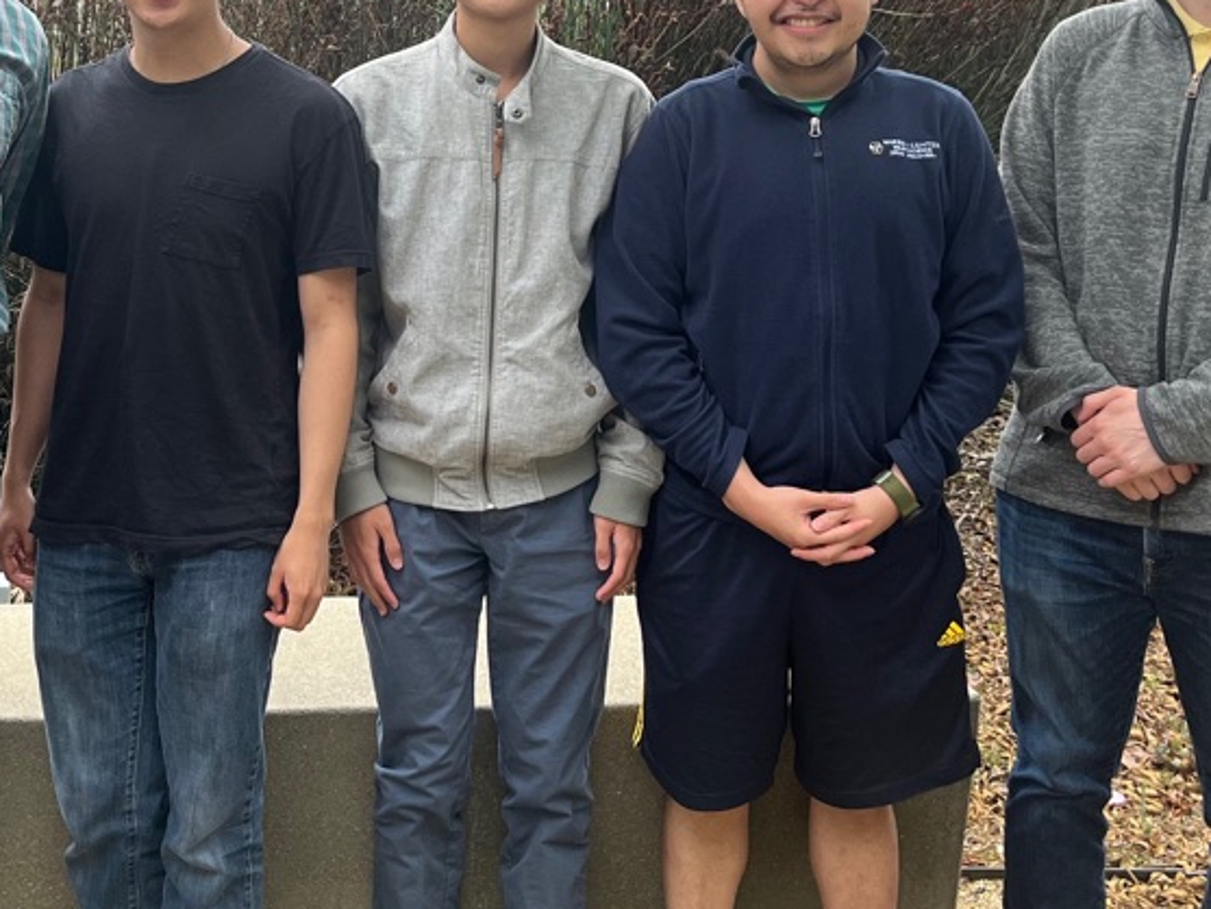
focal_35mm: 56
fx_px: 1960
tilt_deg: -7.0
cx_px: 311
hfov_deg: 33.7
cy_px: 180
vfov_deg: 25.7
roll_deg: -1.2
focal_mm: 5.1
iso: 50
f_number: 1.6
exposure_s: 1/598
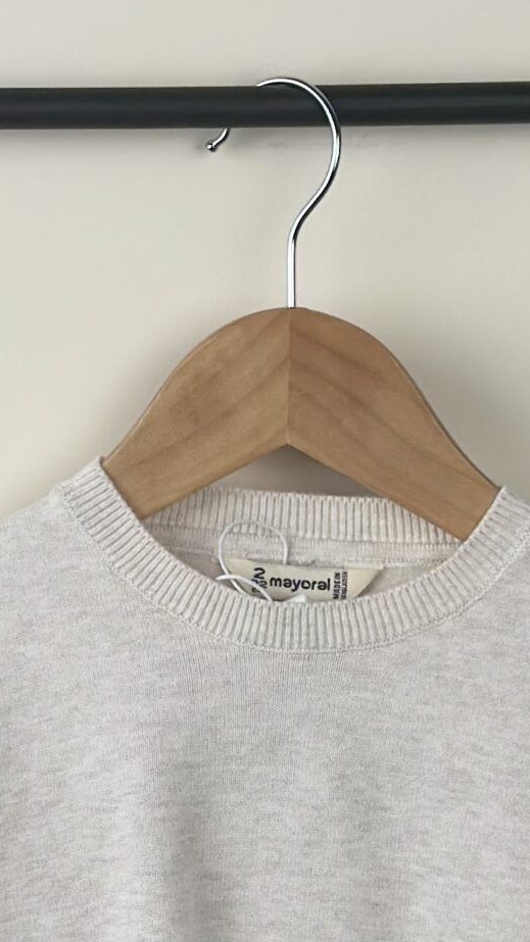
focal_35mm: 145
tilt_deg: -5.4
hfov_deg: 8.4
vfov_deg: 14.7
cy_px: 850
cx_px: 209
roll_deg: -0.4
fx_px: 3624
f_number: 1.78
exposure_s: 1/501
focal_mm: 6.86
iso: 80
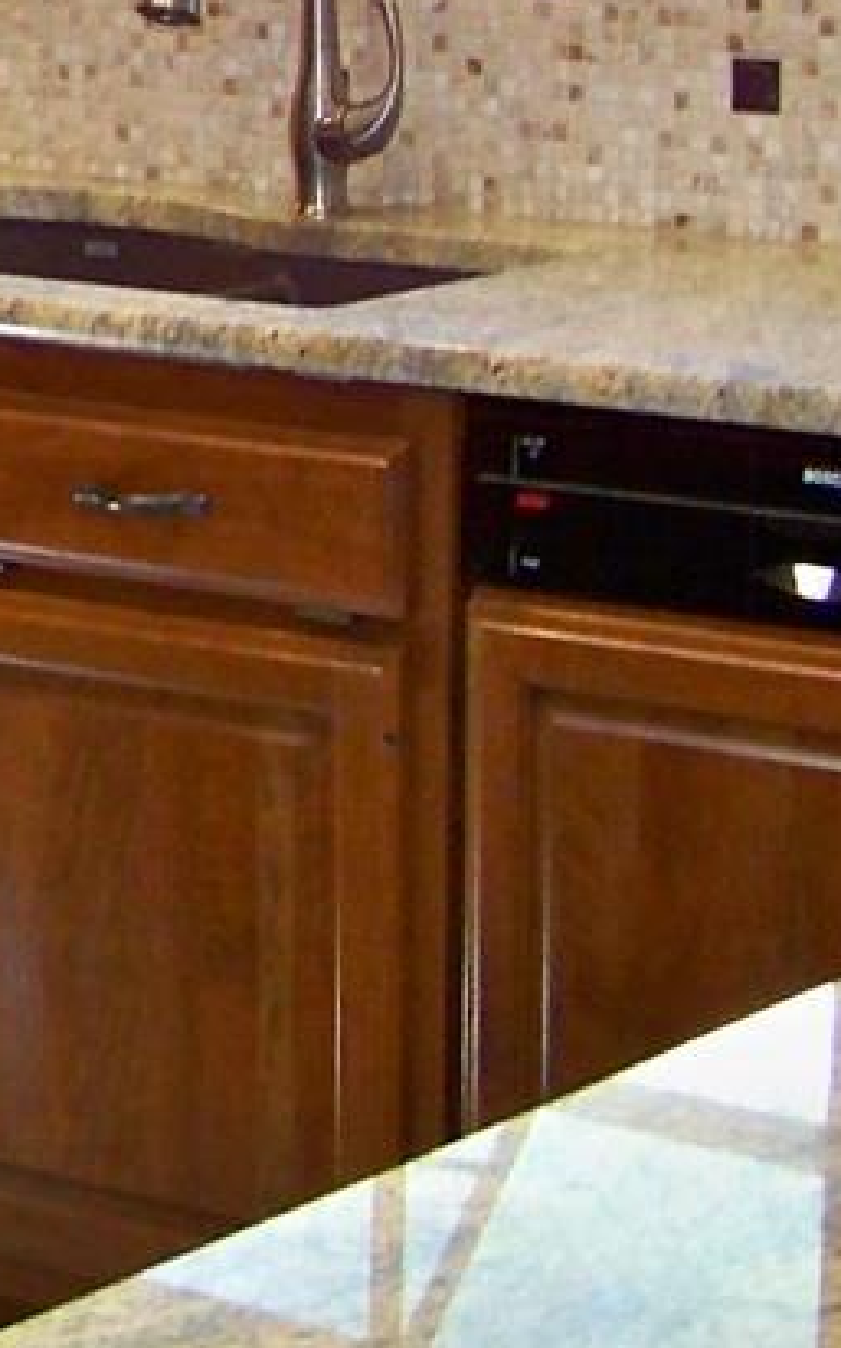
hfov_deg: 9.1
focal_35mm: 136
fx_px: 4994
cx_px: -821
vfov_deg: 14.9
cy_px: -222
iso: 200
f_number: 2.8
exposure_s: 1/30
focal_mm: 5.85
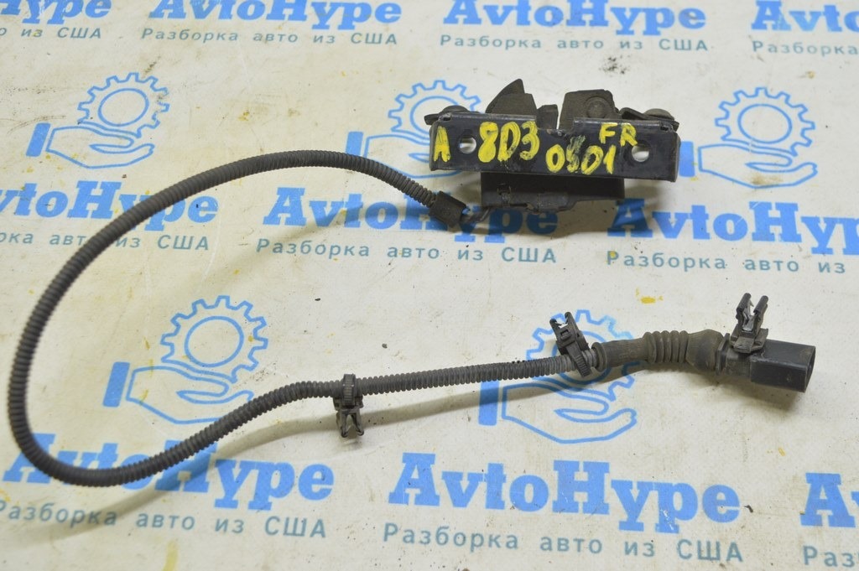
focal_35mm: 46
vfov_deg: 28.9
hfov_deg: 42.4
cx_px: 430
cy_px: 286
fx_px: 1109
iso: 400
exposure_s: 1/20
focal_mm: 31
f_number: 5.6
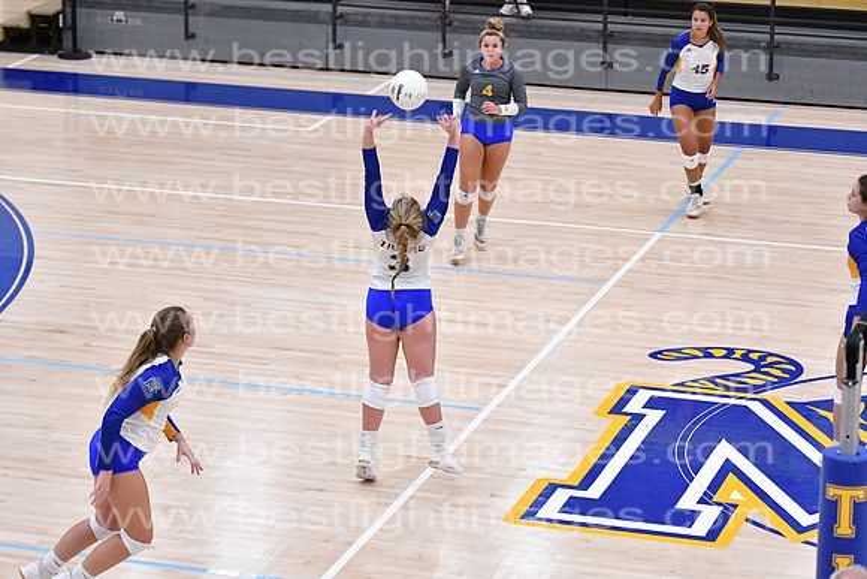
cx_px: 434
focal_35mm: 120
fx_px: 2891
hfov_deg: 17.1
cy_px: 290
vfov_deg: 11.4
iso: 6400
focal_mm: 80
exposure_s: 1/1000
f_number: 3.2
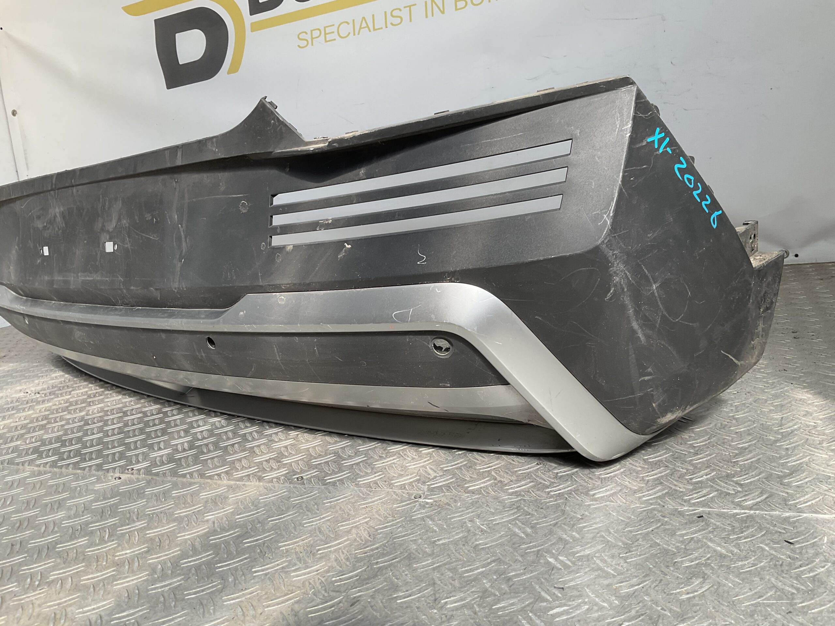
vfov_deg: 48.2
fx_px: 700
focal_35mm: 29
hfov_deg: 61.7
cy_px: 313
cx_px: 418
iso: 16
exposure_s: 1/325
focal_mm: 3
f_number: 1.8
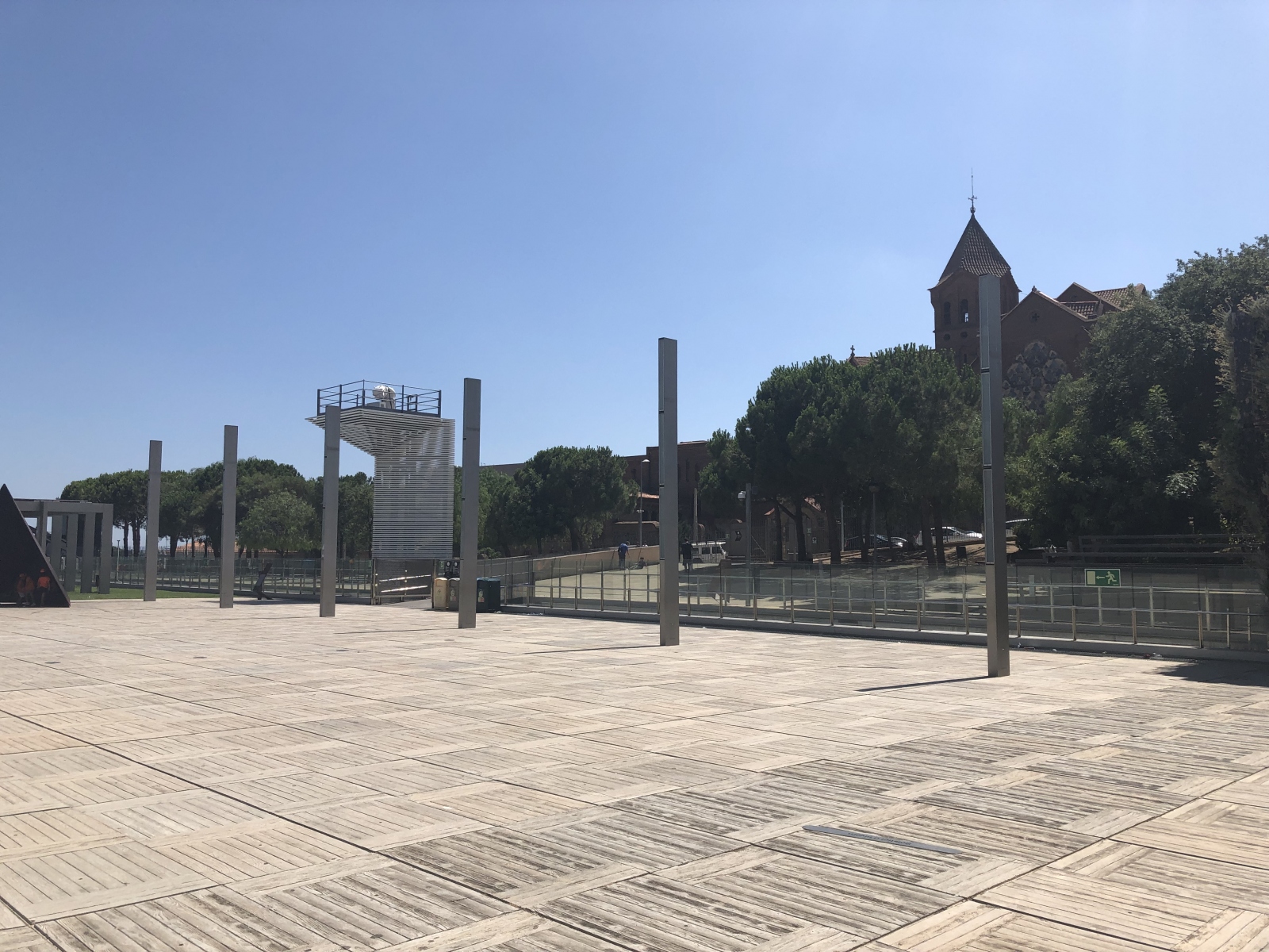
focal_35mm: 28
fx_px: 1026
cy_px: 476
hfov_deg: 63.4
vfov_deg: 49.7
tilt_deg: +3.9
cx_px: 634
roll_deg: -0.6
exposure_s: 1/3205
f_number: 1.8
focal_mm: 3.99
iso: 20
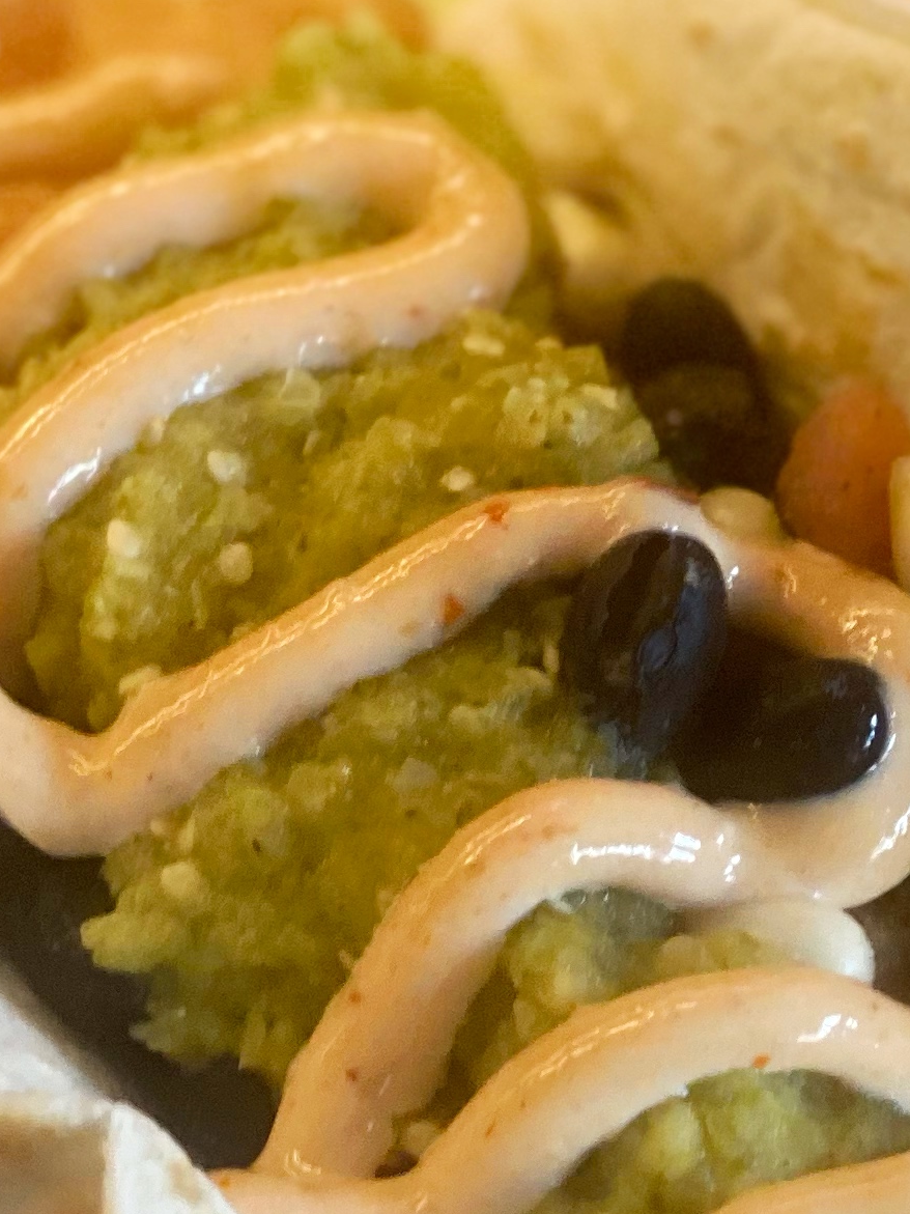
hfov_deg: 8.2
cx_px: 1206
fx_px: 6275
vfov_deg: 11.0
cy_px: 613
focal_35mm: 179
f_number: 2
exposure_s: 1/40
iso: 125
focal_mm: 6
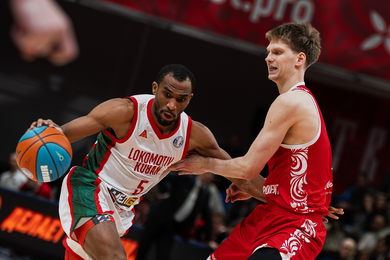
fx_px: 2620
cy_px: 141
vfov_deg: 5.7
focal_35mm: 242
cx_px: 210
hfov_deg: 8.5
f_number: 3.5
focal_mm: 150
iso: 1000
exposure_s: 1/1250
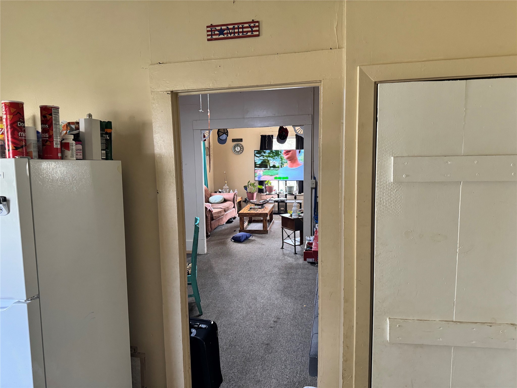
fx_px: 358
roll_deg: +0.1
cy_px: 194
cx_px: 258
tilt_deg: -7.5
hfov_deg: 71.6
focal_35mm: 24
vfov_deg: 56.8
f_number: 1.78
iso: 320
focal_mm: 6.76
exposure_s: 1/60
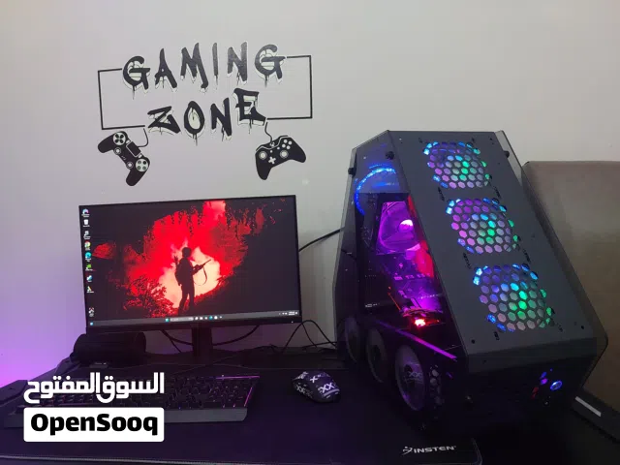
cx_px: 310
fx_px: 412
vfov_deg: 58.9
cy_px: 232
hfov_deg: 73.9
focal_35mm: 23
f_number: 1.8
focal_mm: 5.06
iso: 400
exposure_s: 1/33.3
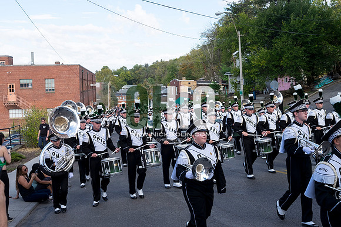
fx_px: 388
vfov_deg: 32.6
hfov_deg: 47.4
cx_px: 170
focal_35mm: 41
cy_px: 114
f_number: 7.1
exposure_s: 1/320
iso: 400
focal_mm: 27
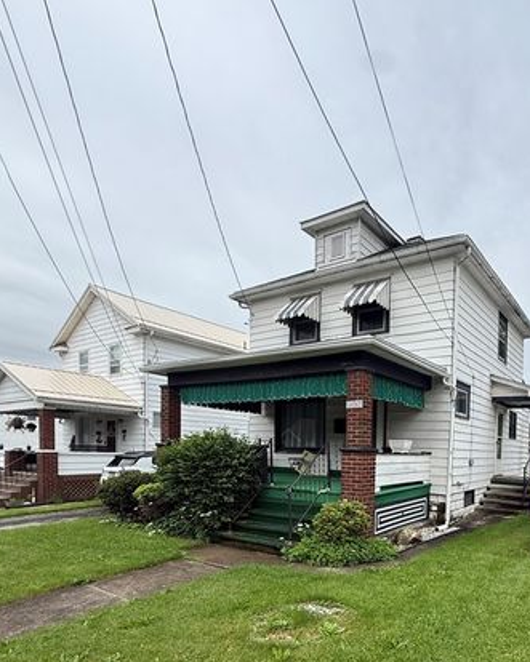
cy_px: 468
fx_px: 432
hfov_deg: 61.3
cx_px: 360
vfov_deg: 71.6
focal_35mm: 22
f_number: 2.2
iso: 50
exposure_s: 1/1125
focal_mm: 2.22
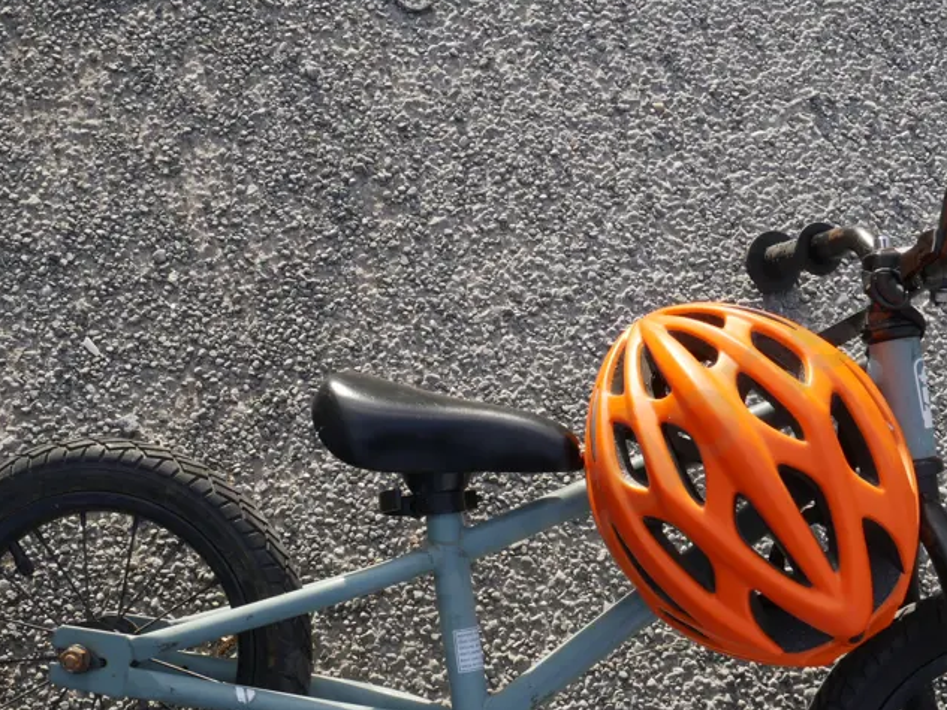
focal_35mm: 55
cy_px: 558
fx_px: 1505
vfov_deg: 26.1
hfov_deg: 34.9
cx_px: 524
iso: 200
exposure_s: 1/80
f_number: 10
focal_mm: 17
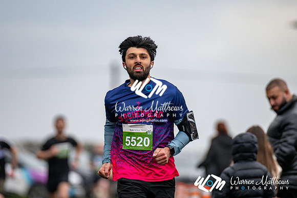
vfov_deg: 3.1
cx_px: 148
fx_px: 3710
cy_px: 99
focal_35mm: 450
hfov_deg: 4.6
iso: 320
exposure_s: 1/1600
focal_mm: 300
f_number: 2.8
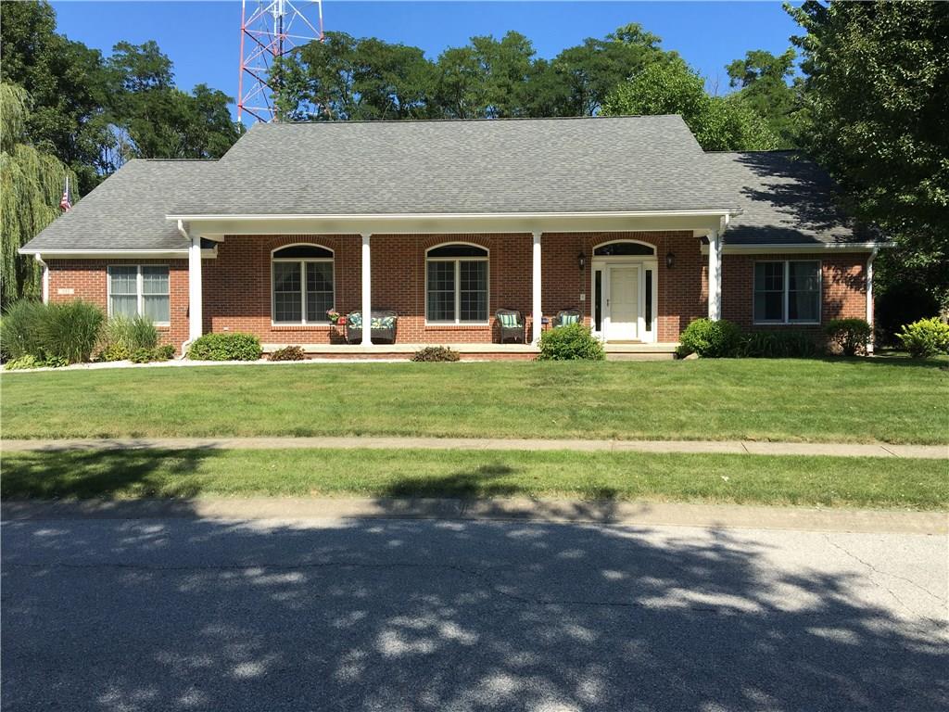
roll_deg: +0.5
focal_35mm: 29
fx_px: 795
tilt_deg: +0.0
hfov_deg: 61.7
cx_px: 474
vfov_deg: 48.2
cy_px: 356
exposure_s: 1/1241
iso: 25
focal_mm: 4.15
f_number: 2.2
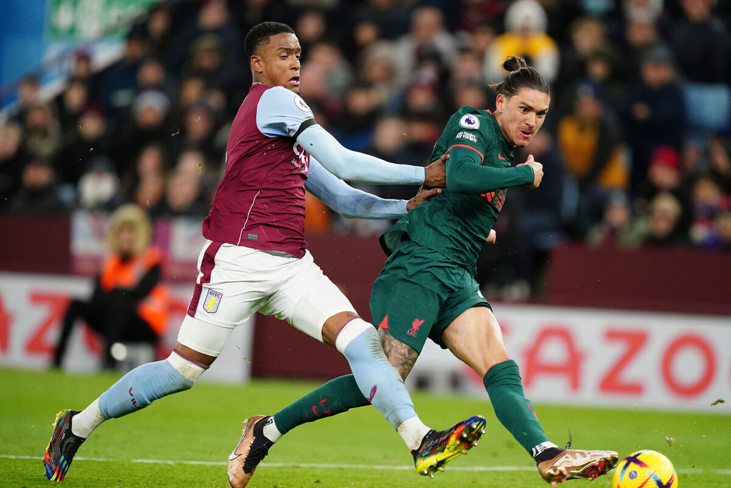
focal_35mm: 560
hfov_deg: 3.7
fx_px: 11370
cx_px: 366
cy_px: 244
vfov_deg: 2.5
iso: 5000
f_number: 4
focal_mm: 560
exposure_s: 1/1250
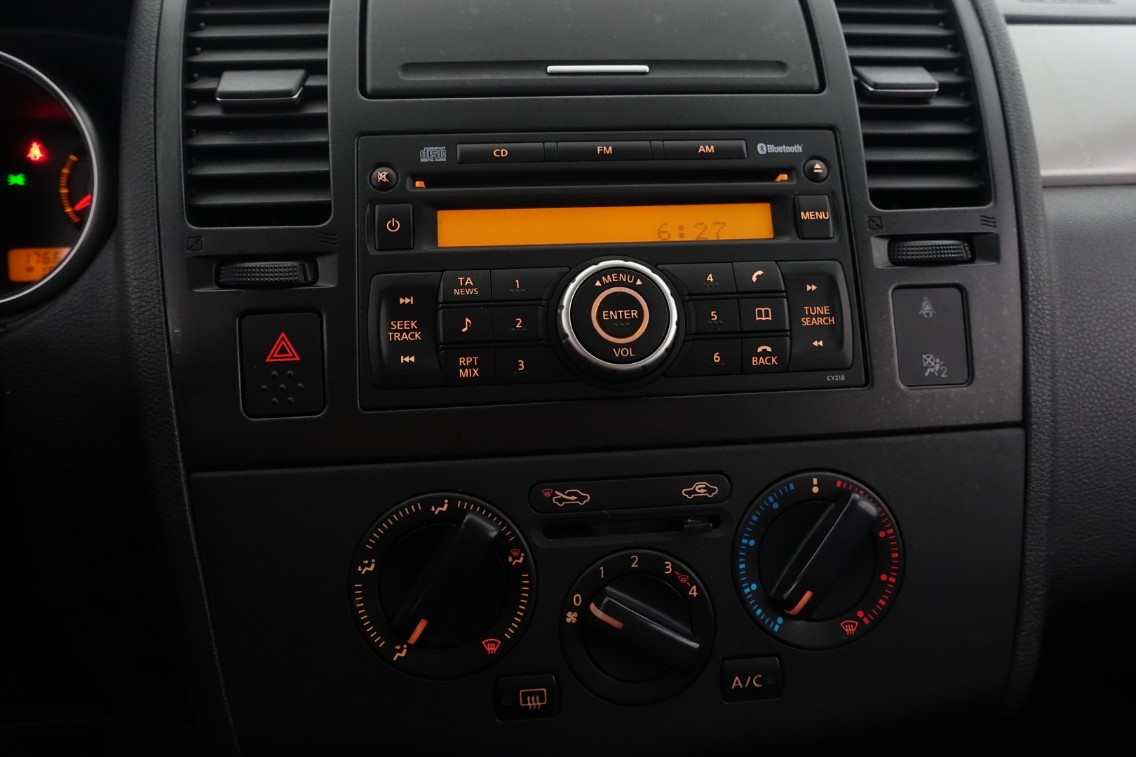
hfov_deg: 73.7
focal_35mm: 24
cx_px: 568
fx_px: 757
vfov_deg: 53.1
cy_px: 378
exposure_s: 1/40
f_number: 2.5
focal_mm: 8.8
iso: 1000
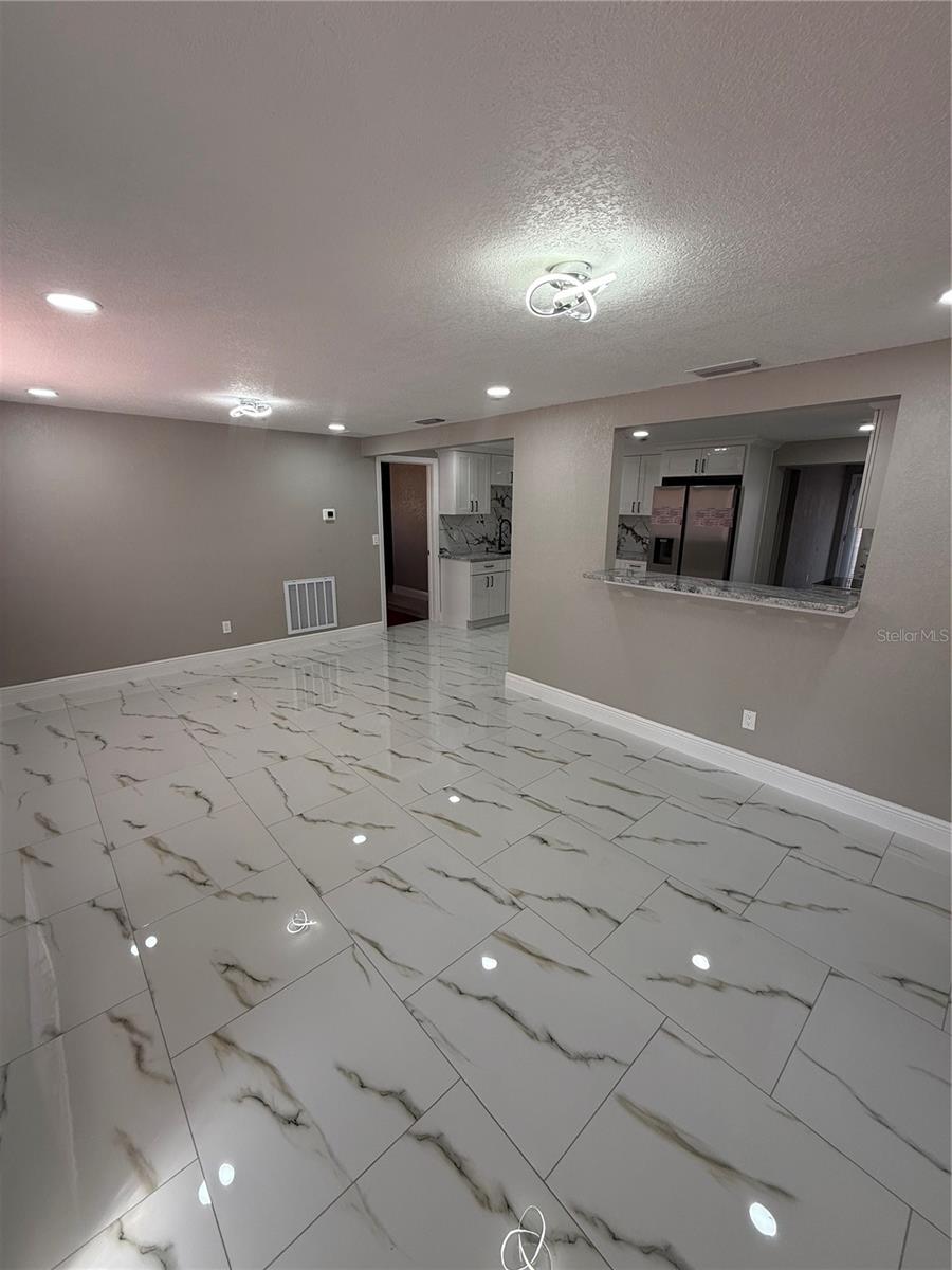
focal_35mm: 14
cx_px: 476
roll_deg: -0.7
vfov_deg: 102.1
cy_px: 635
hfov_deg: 85.7
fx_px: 513
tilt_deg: -14.8
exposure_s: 1/99
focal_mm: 2.22
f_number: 2.2
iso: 80
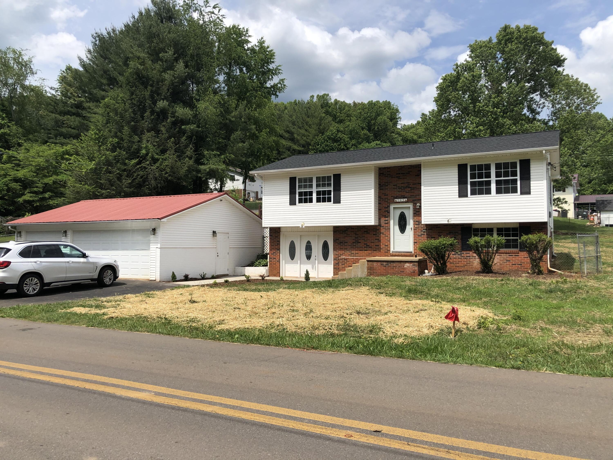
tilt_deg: +2.5
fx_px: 496
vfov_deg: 49.7
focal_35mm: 28
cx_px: 306
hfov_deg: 63.4
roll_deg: +0.5
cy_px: 230
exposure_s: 1/2667
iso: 25
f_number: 1.8
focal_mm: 4
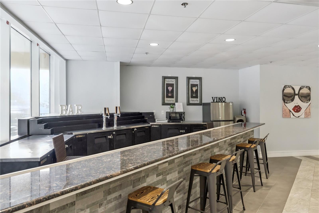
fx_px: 230
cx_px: 160
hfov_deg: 69.4
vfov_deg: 49.5
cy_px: 106
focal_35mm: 26
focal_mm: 17.6
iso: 800
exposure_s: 1/10
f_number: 9
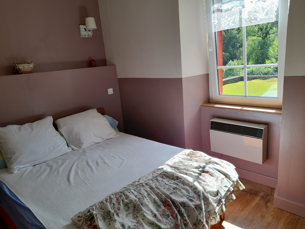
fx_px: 220
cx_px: 152
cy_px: 114
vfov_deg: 54.9
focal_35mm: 25
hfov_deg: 69.4
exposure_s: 1/100
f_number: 2
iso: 32
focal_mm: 4.6
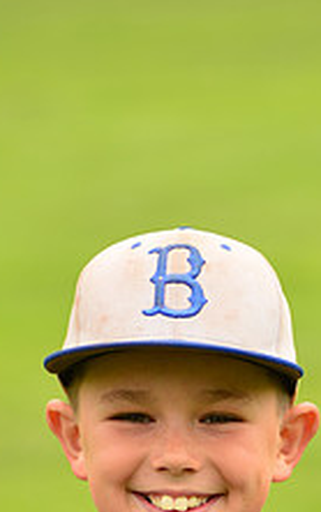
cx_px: 172
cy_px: 609
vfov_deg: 4.6
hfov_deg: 2.9
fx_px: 6333
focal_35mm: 453
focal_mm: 170
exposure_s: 1/250
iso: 100
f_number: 5
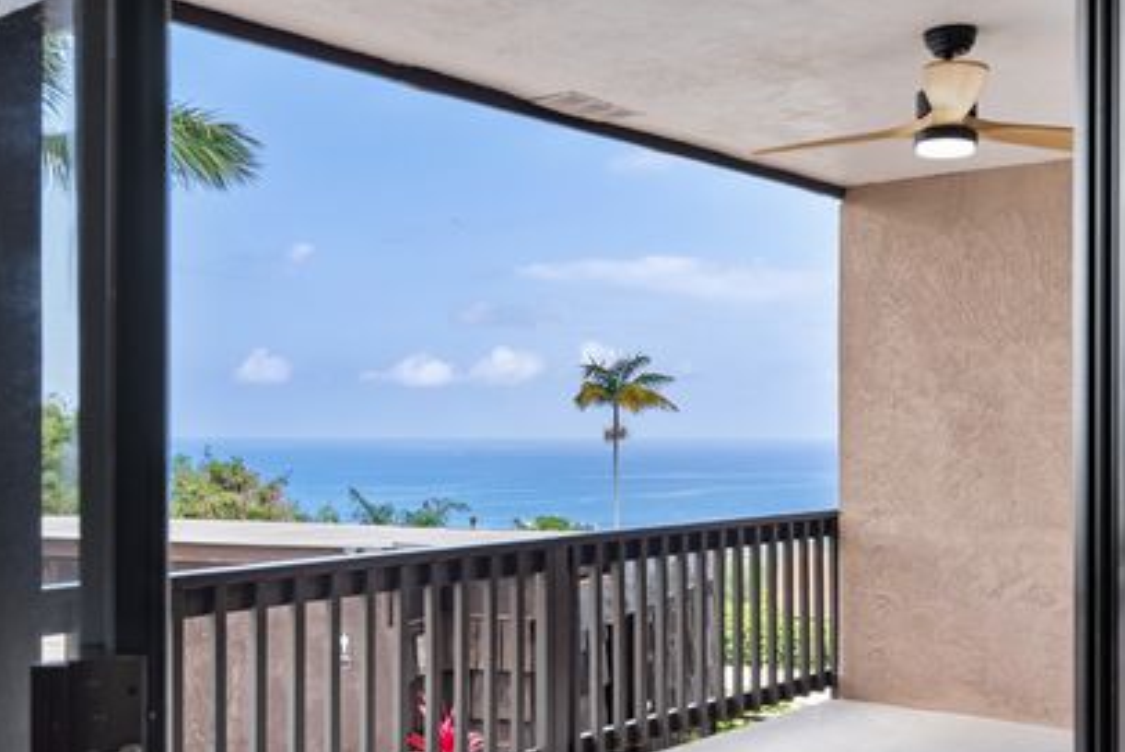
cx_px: 586
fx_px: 1345
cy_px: 431
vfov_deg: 31.2
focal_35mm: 43
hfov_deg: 45.4
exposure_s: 1/50
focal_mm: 35
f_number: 9
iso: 200
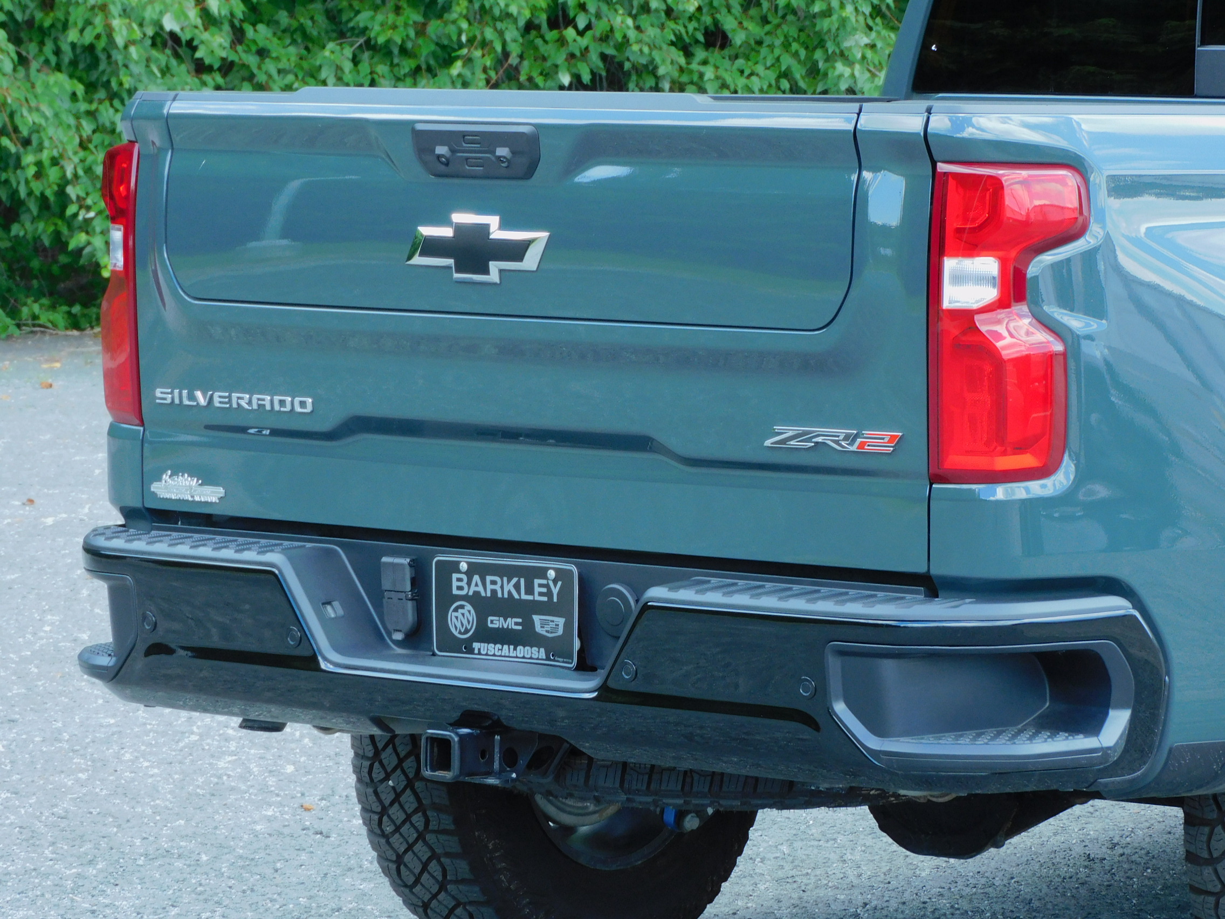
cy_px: 460
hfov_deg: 11.6
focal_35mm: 170
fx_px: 6016
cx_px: 612
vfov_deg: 8.7
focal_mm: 30.5
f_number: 5.2
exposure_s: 1/60
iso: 160
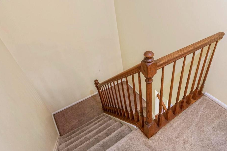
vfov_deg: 57.2
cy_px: 73
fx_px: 139
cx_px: 149
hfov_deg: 76.5
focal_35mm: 22
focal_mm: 14
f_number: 8
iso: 1600
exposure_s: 1/15
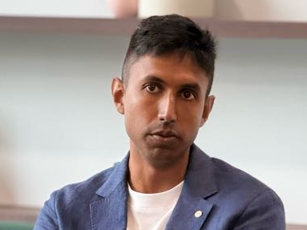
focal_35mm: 262
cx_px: 176
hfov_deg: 7.6
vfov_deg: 5.7
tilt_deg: -3.4
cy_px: 202
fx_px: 2323
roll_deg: -1.8
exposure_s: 1/100
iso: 320
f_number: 2.8
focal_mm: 15.66
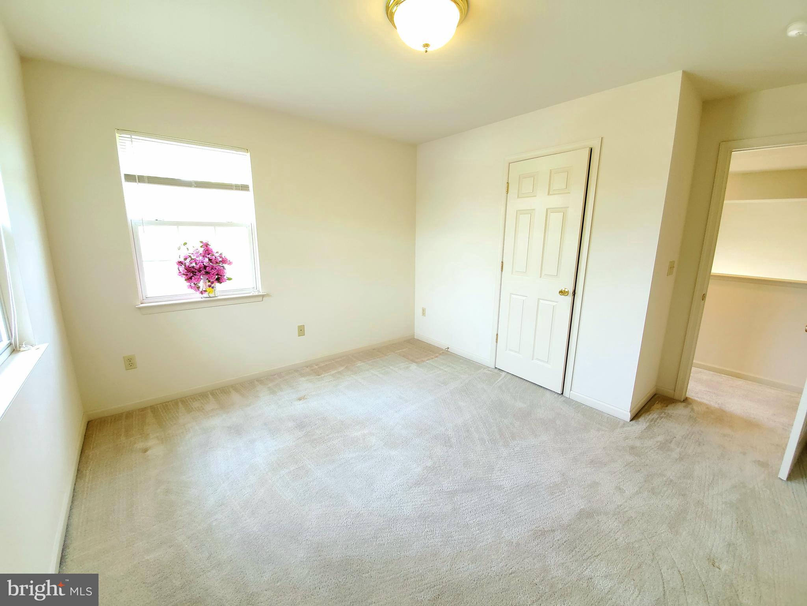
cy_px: 303
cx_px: 404
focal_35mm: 13
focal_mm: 1.8
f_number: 2.2
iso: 320
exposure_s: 1/59.2
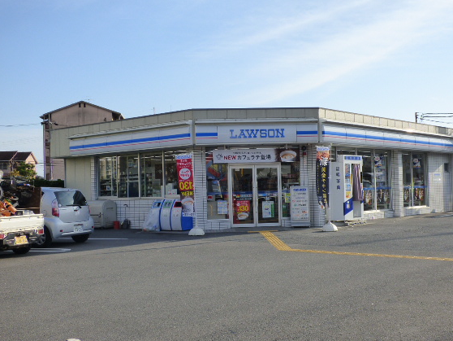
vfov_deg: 30.9
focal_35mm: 47
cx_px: 252
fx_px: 615
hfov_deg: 40.4
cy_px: 174
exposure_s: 1/800
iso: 200
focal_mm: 7.07
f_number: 4.5
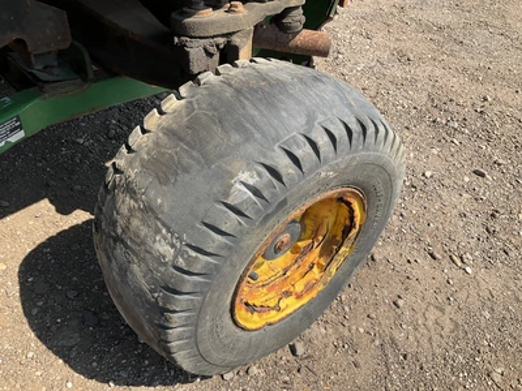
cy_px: 196
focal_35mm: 29
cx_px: 261
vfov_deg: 48.2
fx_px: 437
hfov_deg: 61.7
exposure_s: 1/804
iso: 25
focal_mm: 3
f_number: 1.8
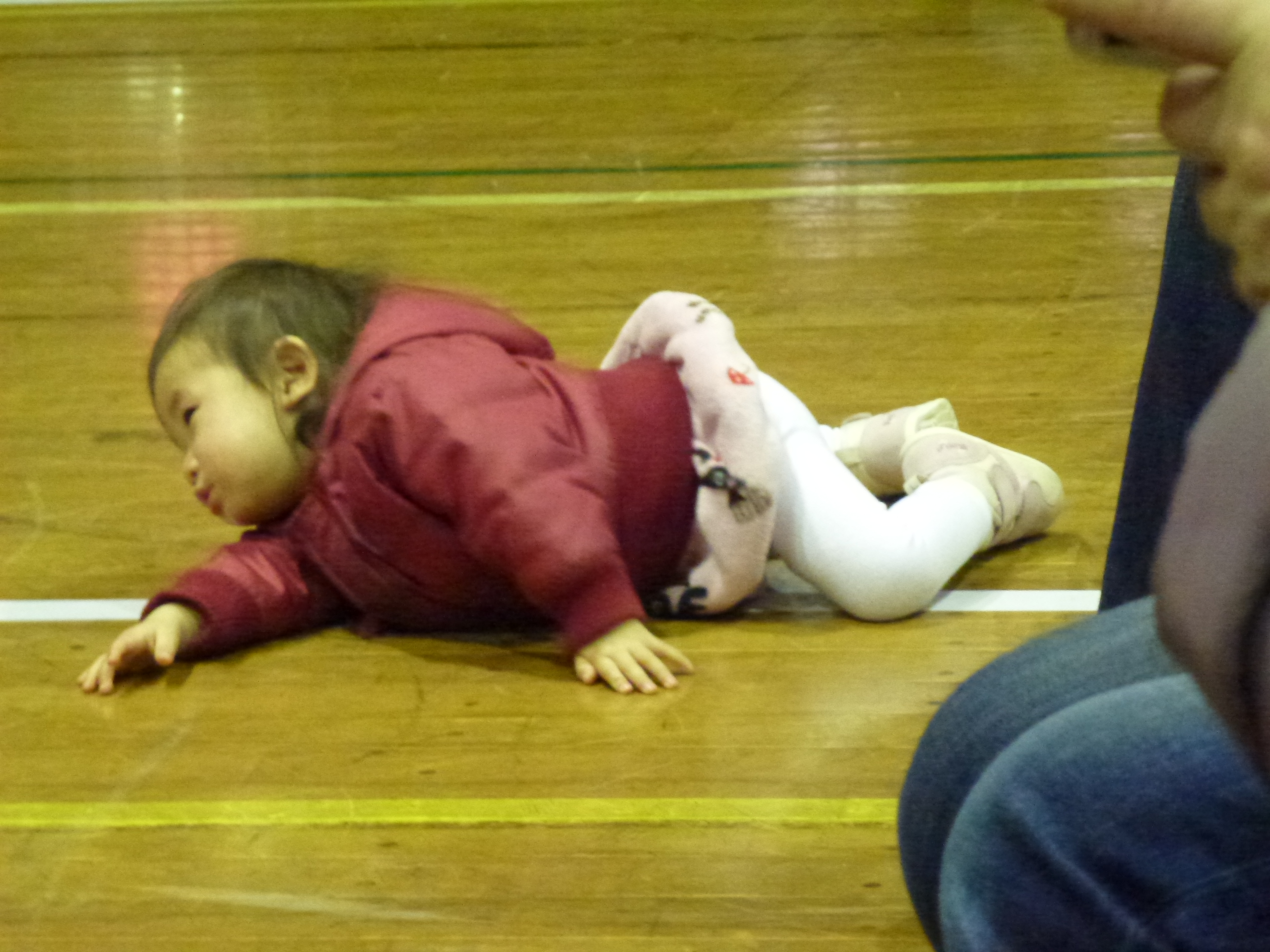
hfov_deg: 13.9
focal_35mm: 142
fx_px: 5210
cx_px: 635
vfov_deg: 10.4
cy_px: 476
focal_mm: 25.5
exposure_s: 1/20
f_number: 5.3
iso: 1600
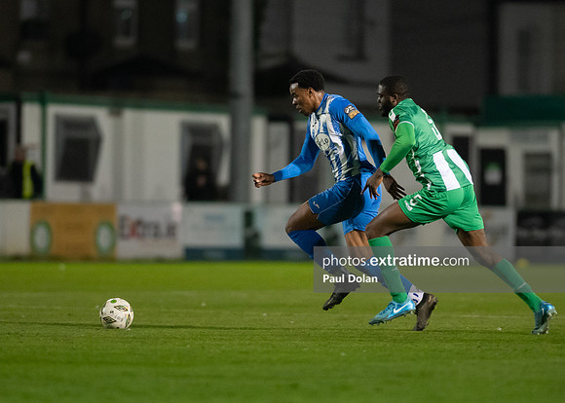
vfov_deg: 3.4
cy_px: 199
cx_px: 337
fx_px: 6807
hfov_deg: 4.8
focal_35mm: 424
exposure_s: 1/1000
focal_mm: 300
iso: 6400
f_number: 2.8
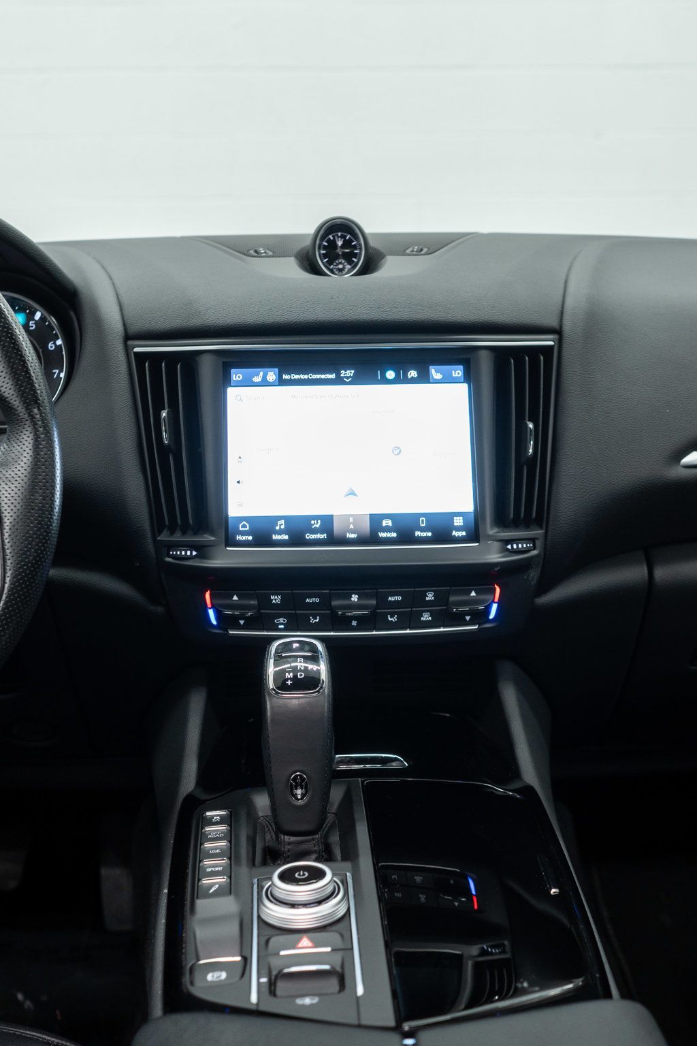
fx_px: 1220
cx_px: 348
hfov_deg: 31.9
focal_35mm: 42
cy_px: 523
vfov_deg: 46.4
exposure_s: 1/50
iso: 800
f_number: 3.5
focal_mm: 28
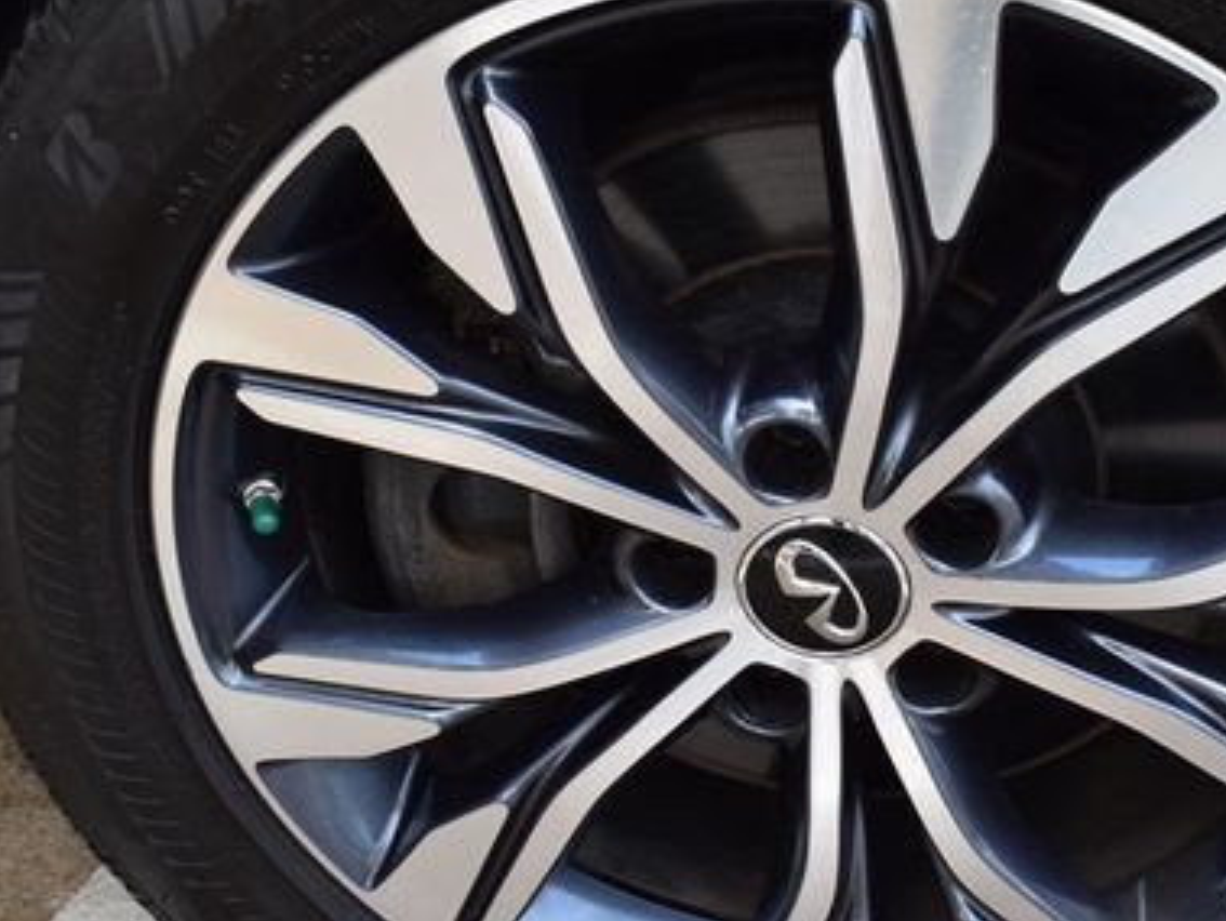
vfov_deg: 22.3
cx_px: 879
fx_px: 2332
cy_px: 422
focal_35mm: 66
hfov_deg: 29.1
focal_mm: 27
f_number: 7.1
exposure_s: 1/25
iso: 400
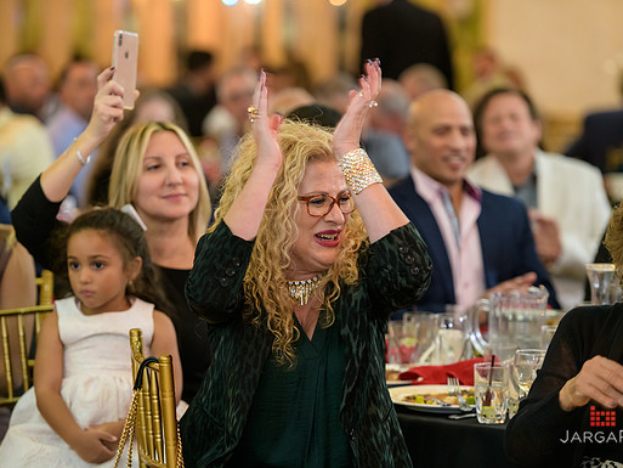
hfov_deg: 12.1
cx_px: 324
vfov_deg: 9.1
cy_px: 234
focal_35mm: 163
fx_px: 2934
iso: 1600
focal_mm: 150
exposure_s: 1/125
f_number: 3.2
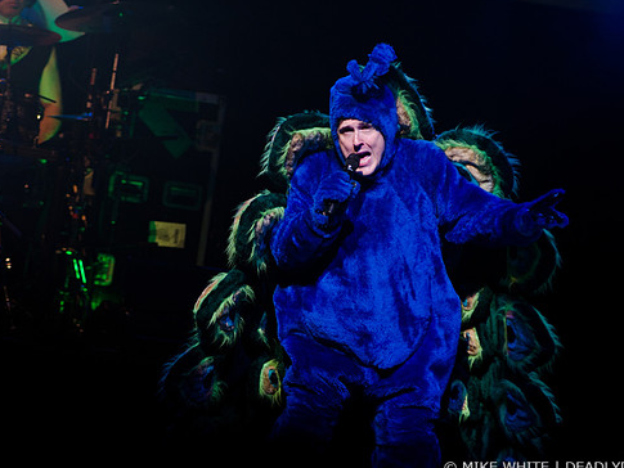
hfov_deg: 5.8
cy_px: 231
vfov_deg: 4.3
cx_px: 355
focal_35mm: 344
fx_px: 6203
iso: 1000
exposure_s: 1/800
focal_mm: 200
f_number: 4.5
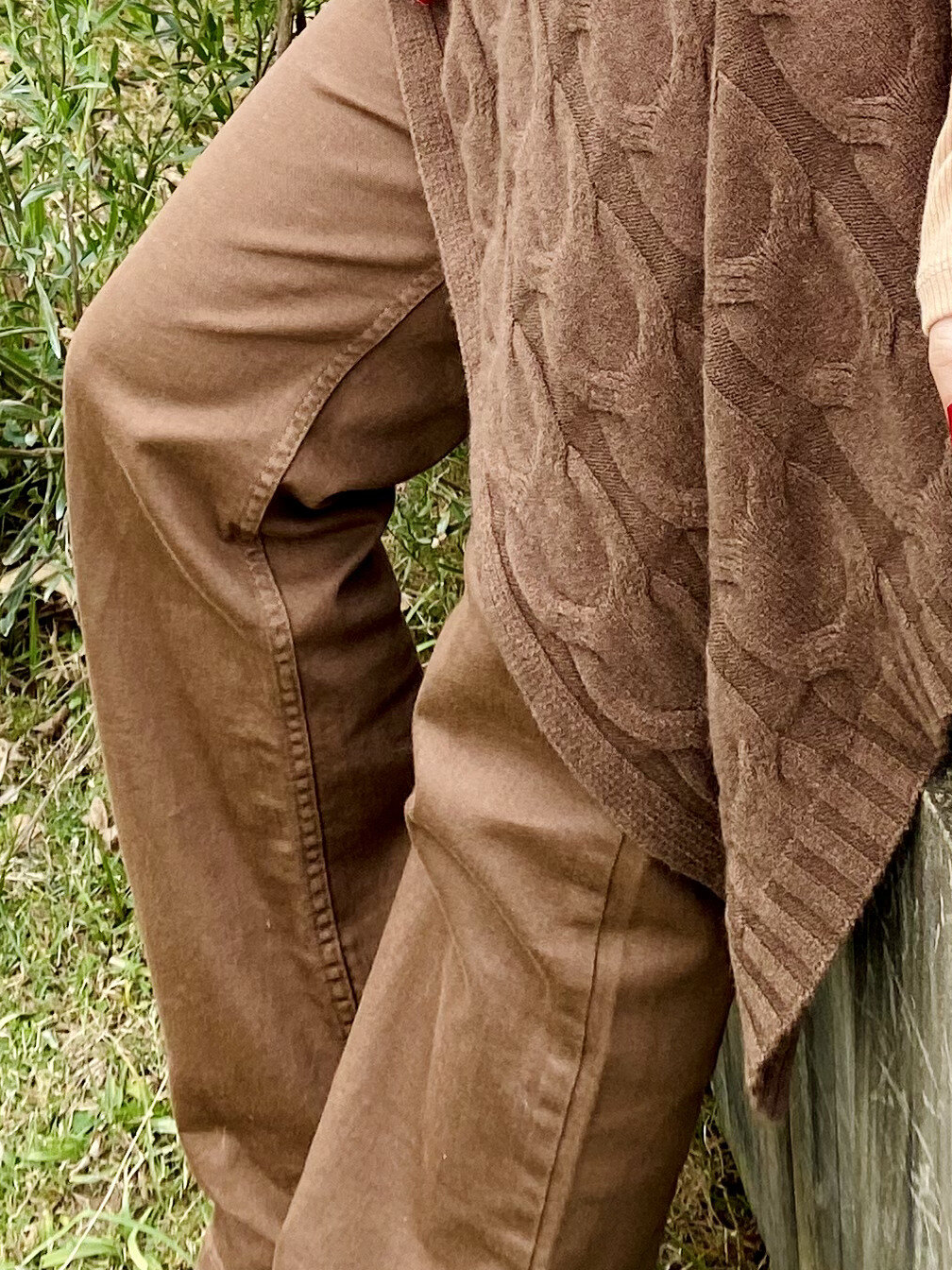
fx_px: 2860
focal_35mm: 78
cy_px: -582
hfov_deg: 18.9
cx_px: 415
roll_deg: -2.2
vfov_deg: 21.4
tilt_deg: -7.3
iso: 32
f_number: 1.8
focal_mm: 4.25
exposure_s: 1/331
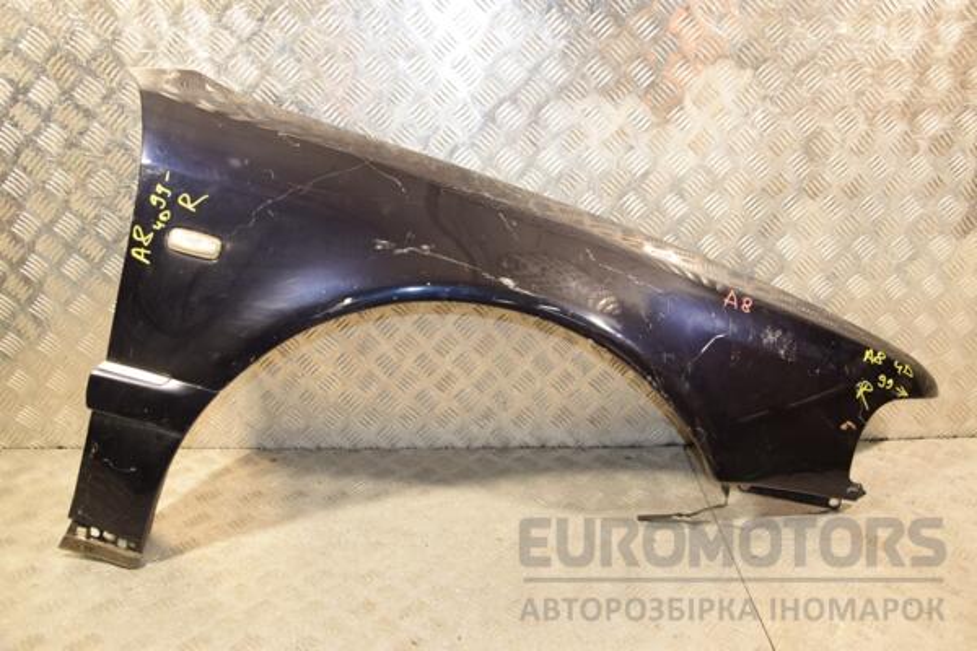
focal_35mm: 32
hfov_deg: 59.5
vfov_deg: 41.7
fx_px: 855
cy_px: 326
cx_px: 488
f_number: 5
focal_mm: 21
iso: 800
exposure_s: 1/160
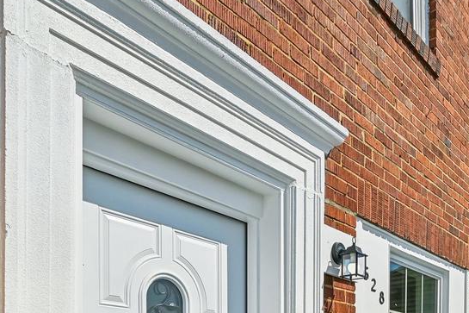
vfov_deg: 30.5
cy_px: 375
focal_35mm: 37
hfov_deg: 50.9
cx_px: 316
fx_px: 482
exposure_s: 1/1250
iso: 100
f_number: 8
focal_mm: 14
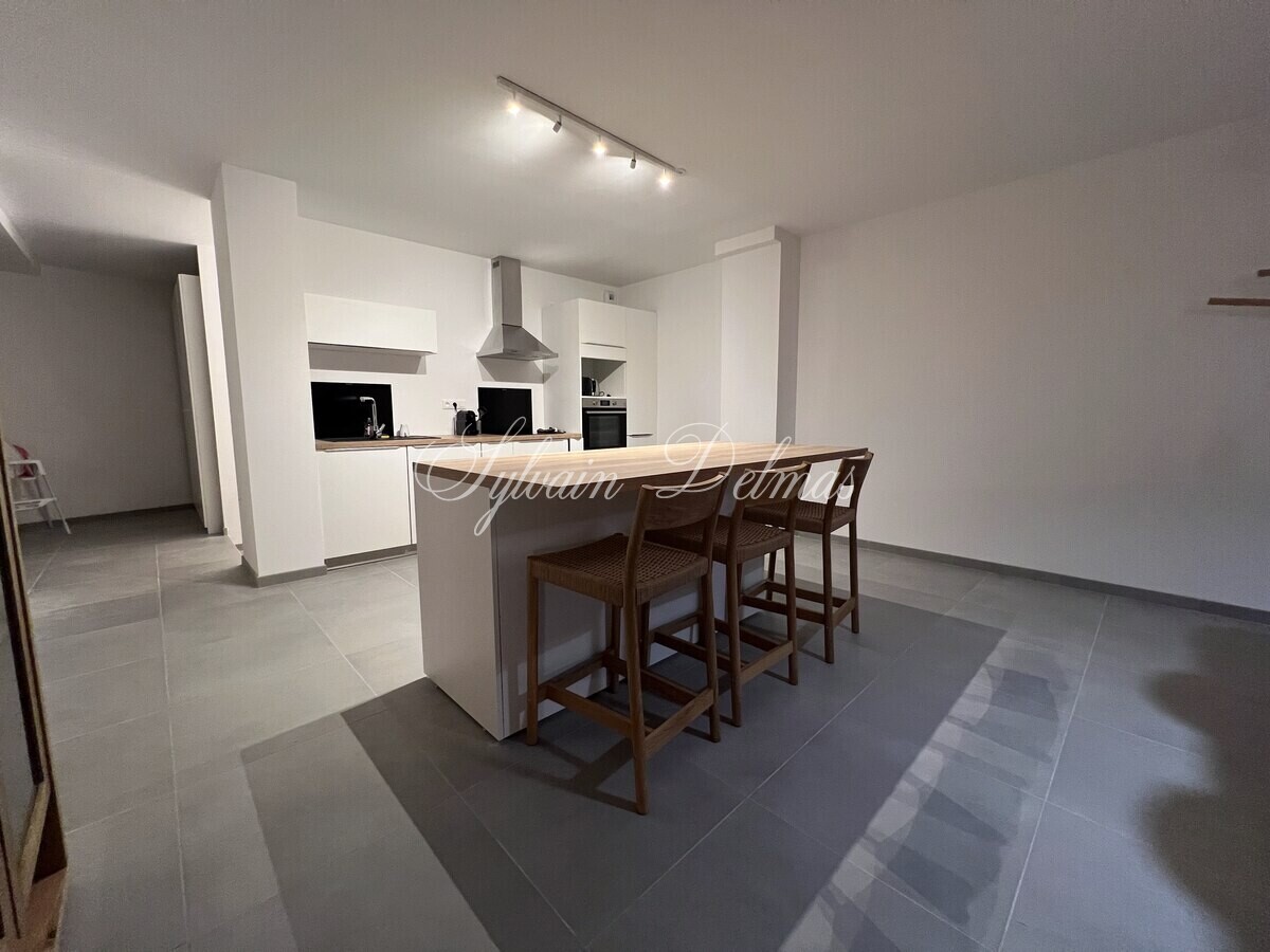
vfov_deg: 89.9
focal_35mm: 13
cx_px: 635
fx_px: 477
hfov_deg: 106.2
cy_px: 476
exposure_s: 1/50
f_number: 1.8
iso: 400
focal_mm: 1.57
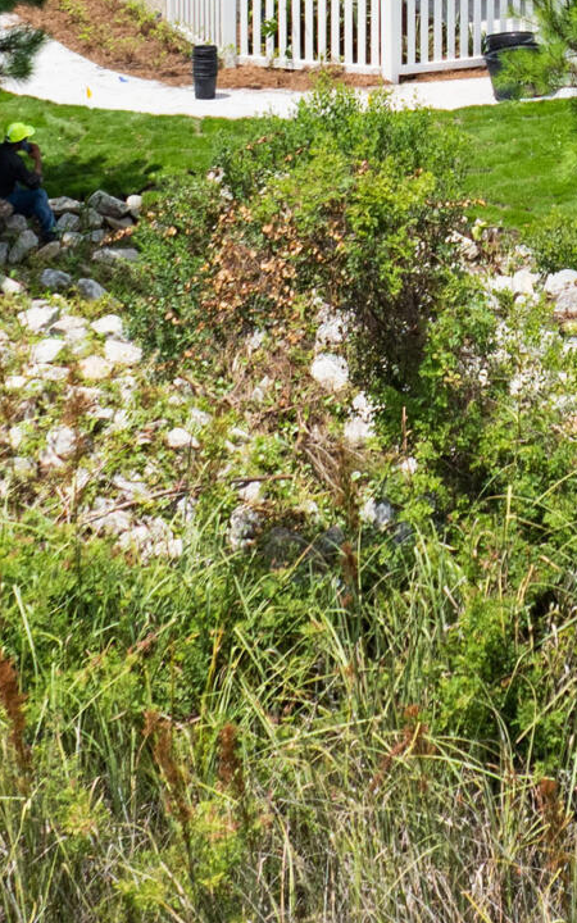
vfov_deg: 18.2
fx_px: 2667
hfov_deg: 12.1
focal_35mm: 106
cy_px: -303
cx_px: 639
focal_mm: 12.29
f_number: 2.8
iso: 100
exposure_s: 1/500
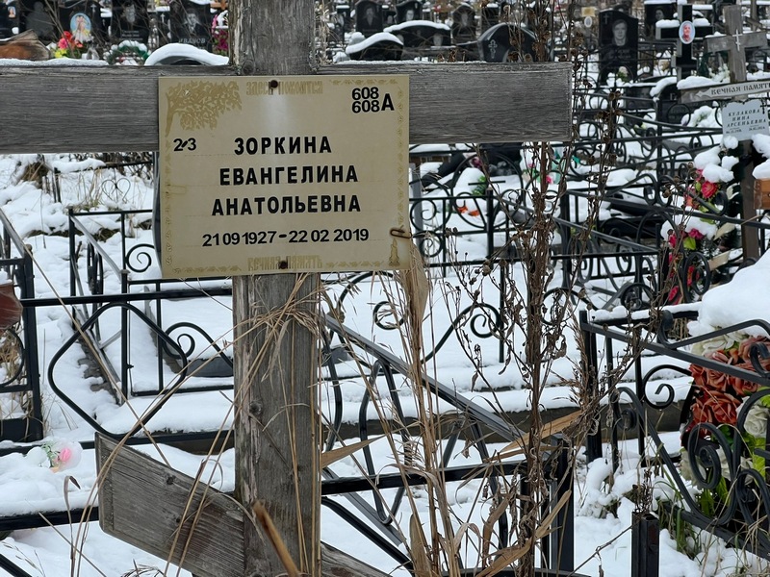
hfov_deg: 25.3
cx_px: 385
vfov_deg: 19.1
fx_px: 1713
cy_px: 288
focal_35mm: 77
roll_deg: +2.4
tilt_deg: -11.1
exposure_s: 1/99
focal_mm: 9
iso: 32
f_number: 2.8
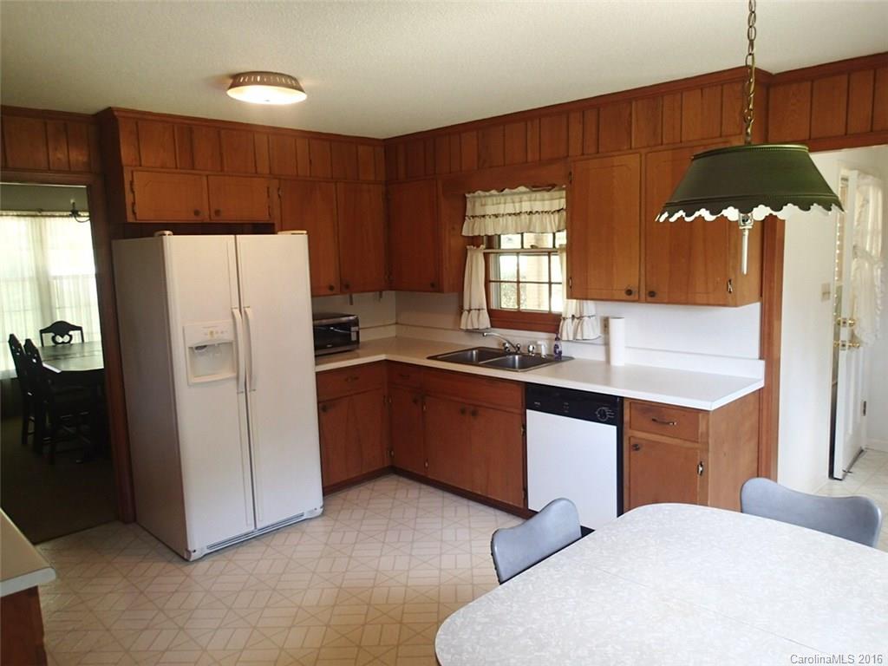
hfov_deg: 69.4
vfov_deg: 54.9
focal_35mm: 25
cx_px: 444
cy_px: 333
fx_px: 641
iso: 125
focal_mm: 4.5
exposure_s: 1/60
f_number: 2
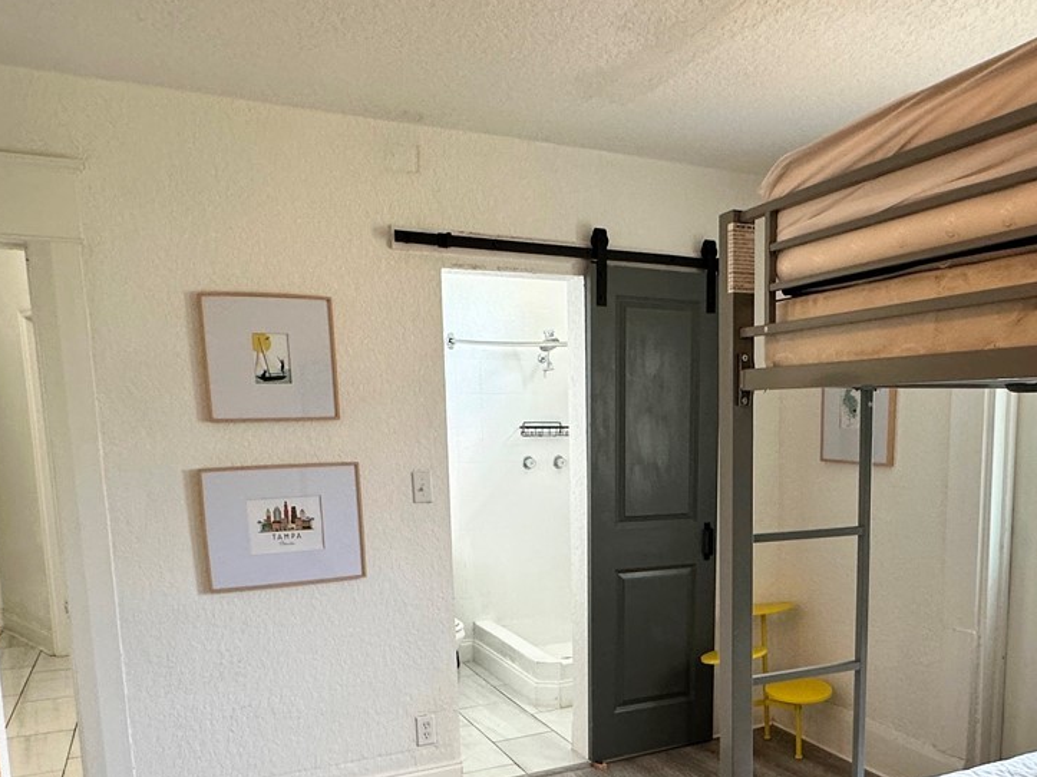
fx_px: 929
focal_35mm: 31
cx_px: 647
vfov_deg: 44.2
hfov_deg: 57.7
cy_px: 568
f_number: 2.2
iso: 200
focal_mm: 2.22
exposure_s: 1/120
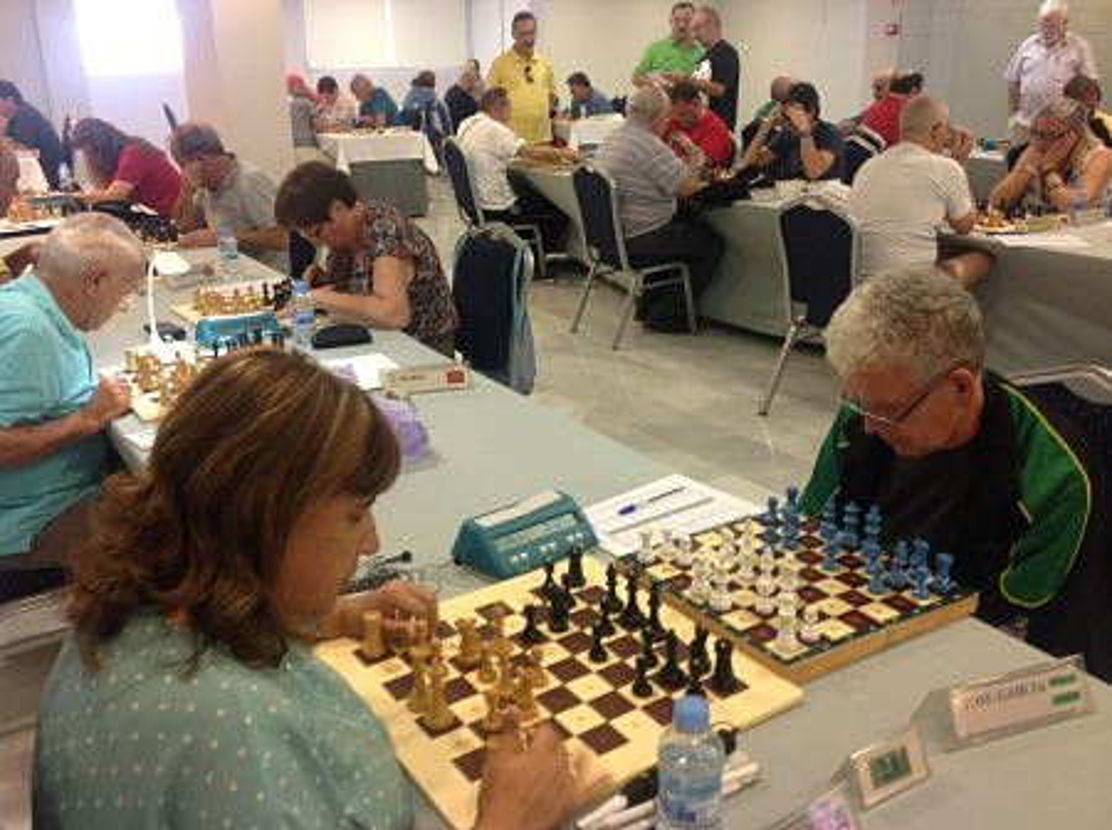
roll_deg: +0.5
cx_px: 556
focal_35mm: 35
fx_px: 1123
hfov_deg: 52.7
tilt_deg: -18.3
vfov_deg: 40.6
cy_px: 415
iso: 100
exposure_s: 1/17
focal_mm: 4.28
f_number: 2.4
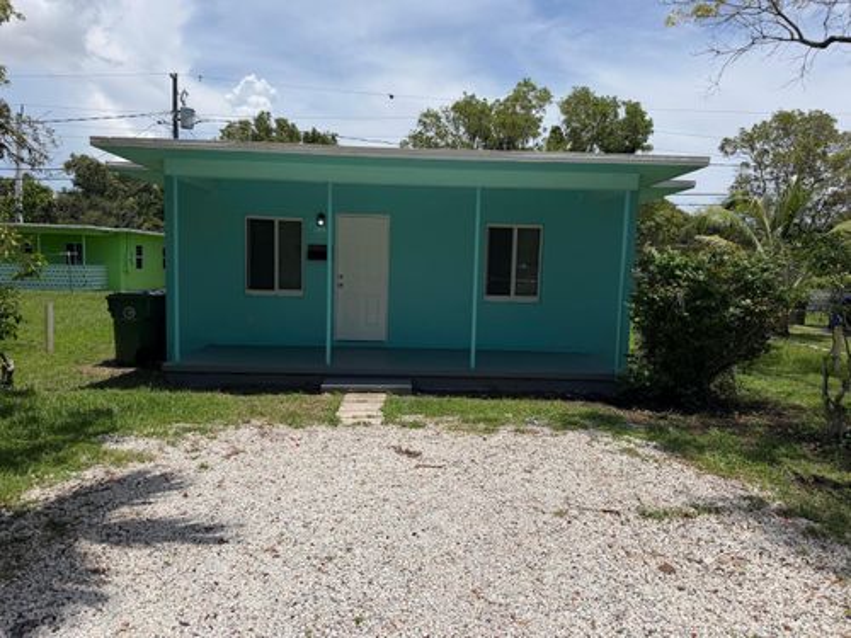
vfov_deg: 56.8
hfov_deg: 71.6
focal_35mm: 24
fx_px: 590
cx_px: 426
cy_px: 319
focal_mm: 6.76
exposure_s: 1/8130
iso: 80
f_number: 1.78
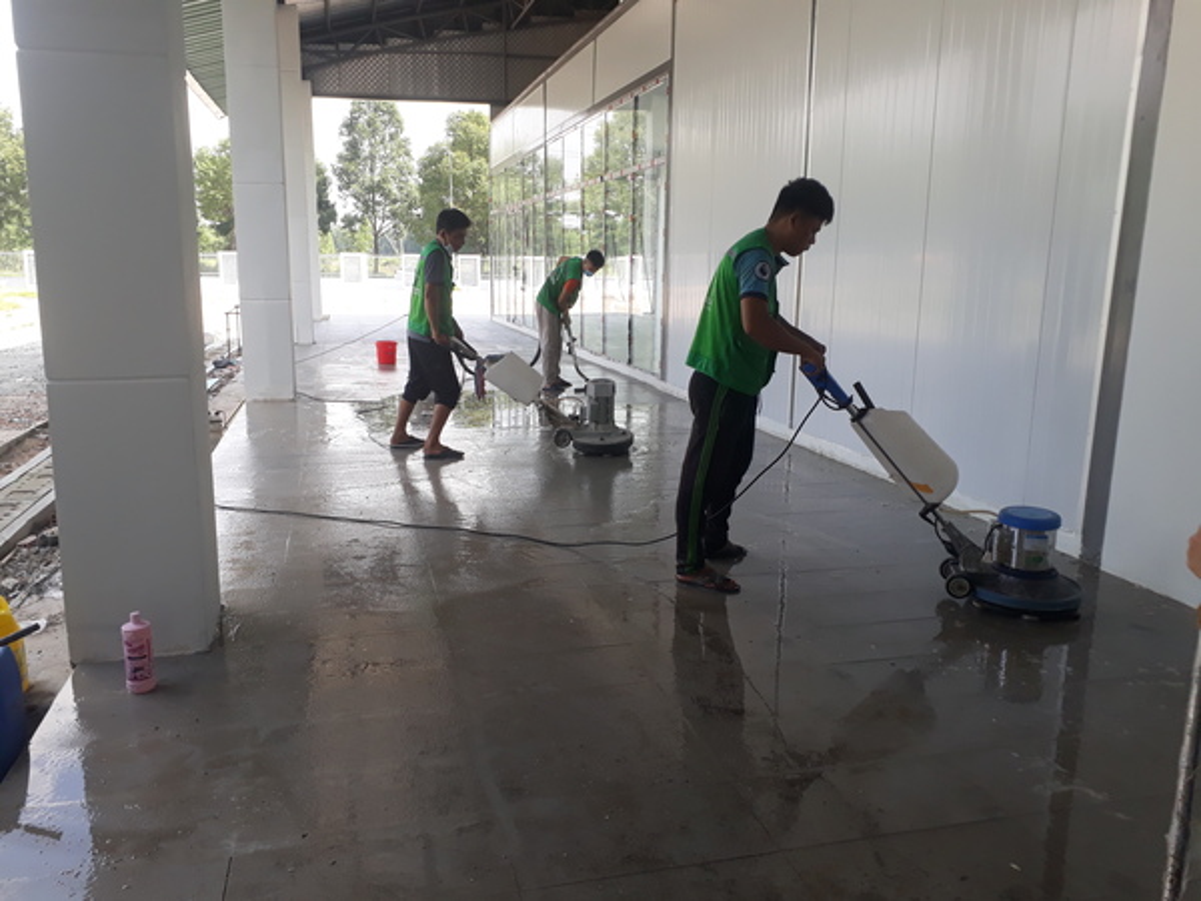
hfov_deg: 65.3
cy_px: 450
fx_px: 937
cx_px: 600
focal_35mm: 27
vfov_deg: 51.4
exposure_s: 1/278
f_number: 1.9
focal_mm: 3.6
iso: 40
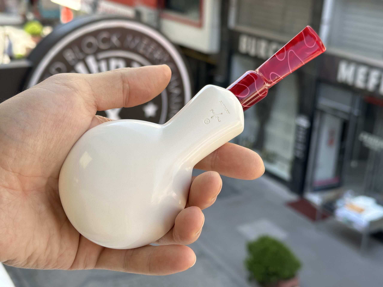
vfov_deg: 30.3
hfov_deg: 39.7
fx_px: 531
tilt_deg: -18.9
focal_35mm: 48
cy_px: 144
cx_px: 192
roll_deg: -2.7
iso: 64
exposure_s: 1/558
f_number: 1.78
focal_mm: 6.86
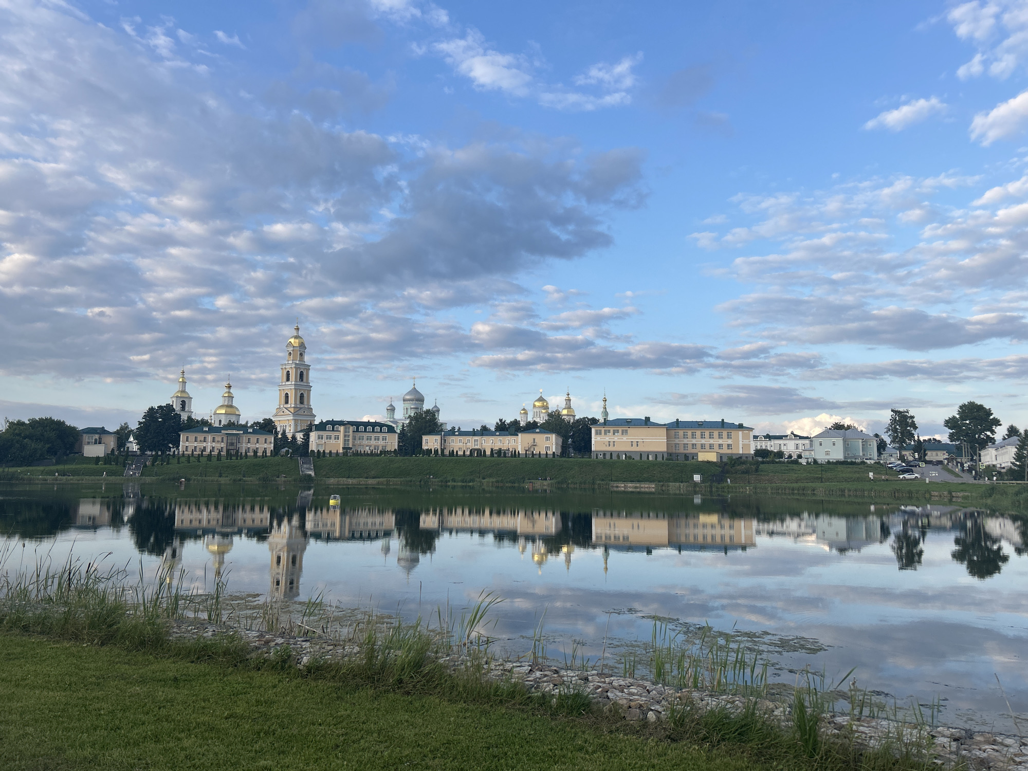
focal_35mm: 26
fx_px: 772
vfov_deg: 53.1
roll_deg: -0.9
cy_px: 386
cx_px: 514
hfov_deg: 67.3
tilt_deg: +6.7
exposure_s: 1/1431
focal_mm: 5.7
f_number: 1.5
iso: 50
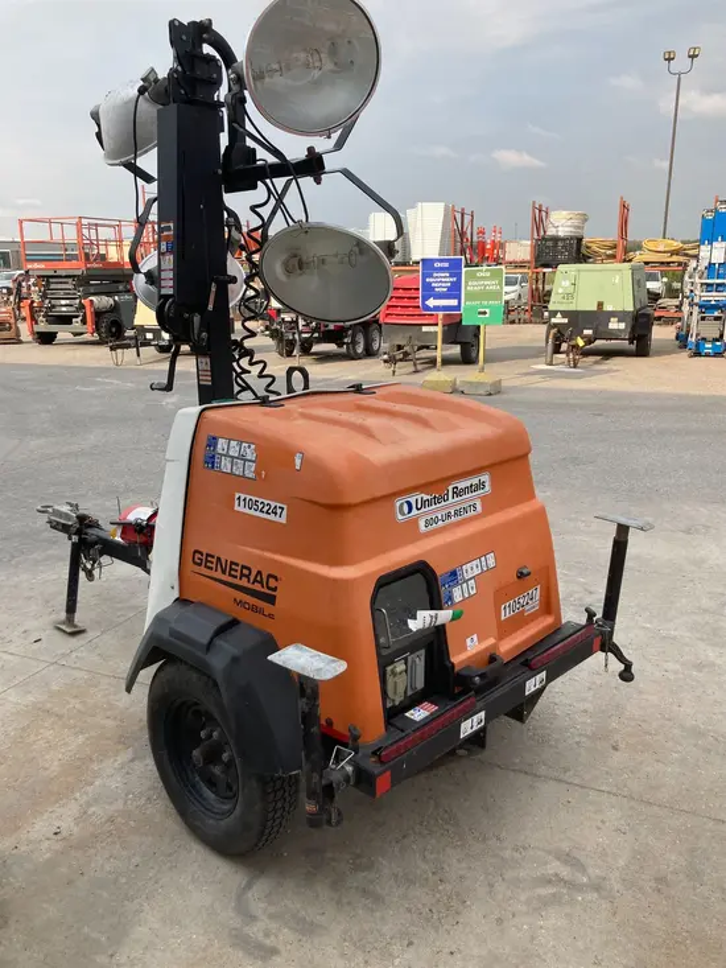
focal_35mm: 28
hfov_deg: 49.8
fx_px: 783
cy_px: 484
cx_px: 363
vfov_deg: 63.4
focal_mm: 3.99
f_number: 1.8
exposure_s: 1/1143
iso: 20
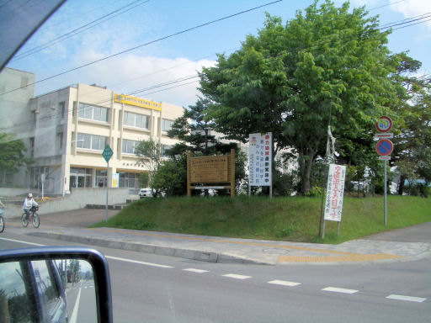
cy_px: 162
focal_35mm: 35
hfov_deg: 52.6
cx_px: 216
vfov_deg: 40.7
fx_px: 436
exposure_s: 1/400
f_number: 4.3
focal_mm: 5.8
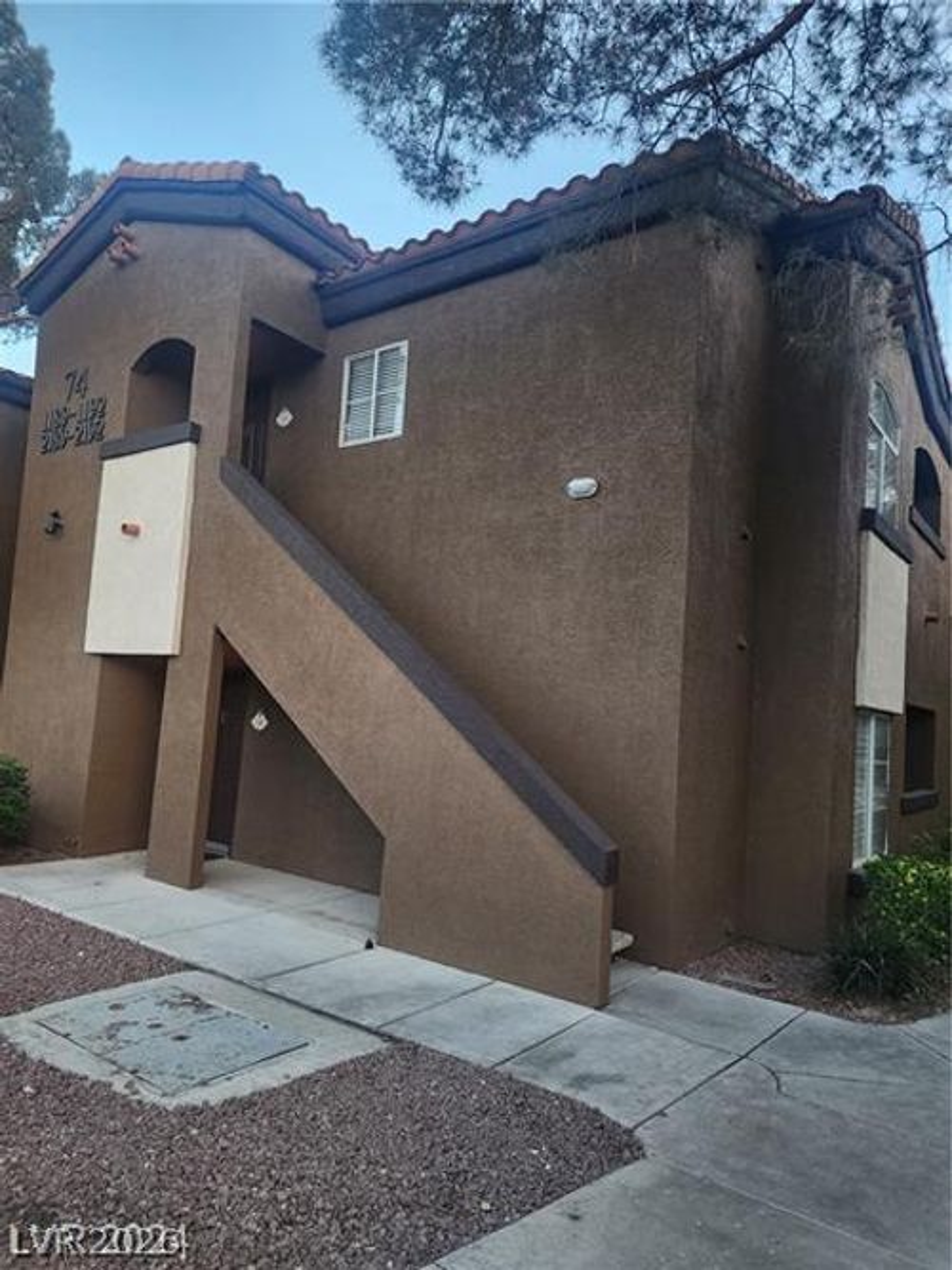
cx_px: 476
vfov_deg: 73.9
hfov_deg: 58.9
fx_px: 844
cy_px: 635
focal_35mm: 23
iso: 160
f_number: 1.8
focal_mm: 6.4
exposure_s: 1/180
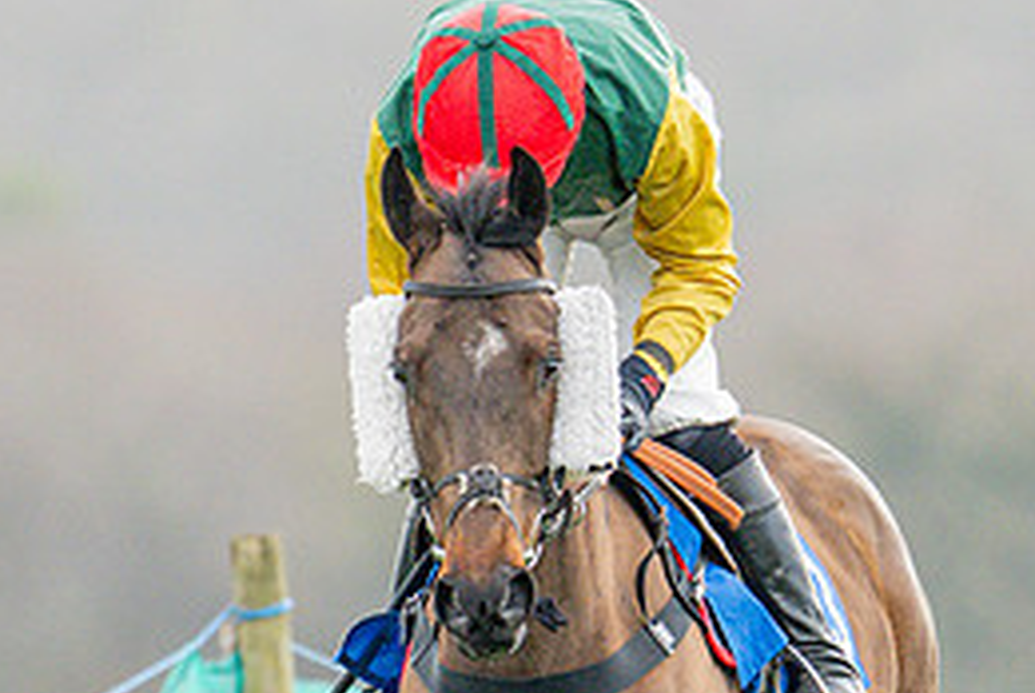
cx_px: 232
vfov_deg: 0.8
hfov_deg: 1.2
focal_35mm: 1764
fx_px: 50771
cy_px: 625
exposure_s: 1/800
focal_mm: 400
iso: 1000
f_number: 4.5
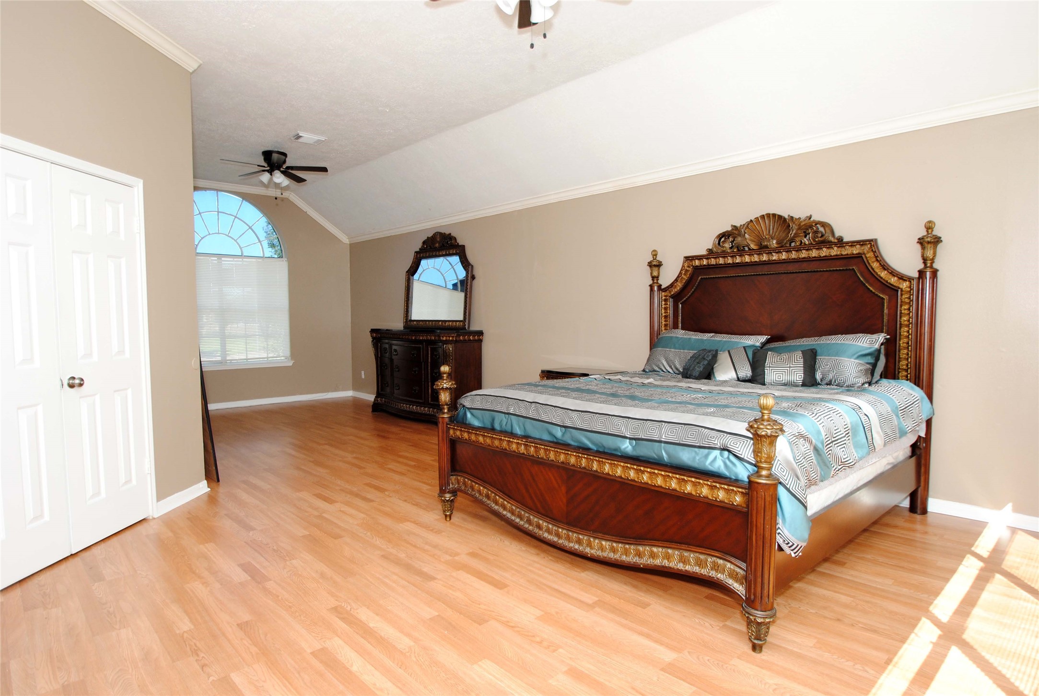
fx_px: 563
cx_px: 520
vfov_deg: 63.3
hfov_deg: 85.4
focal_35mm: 20
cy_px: 348
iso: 200
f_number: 4
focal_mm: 13
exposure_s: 1/60
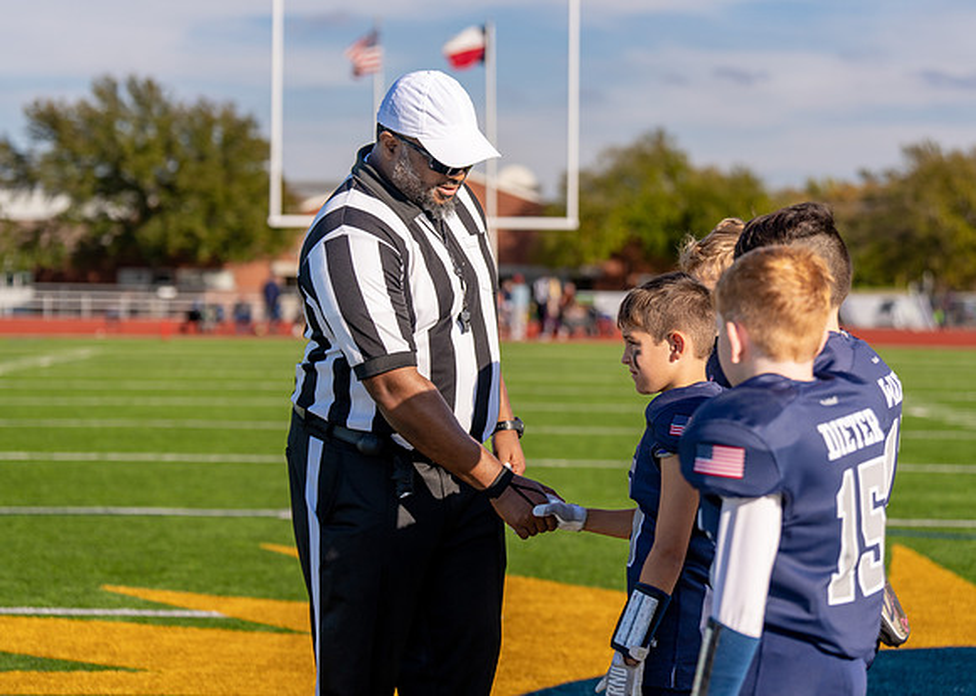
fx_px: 2526
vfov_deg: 15.7
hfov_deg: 21.9
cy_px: 348
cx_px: 488
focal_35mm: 91
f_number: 3.2
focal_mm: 87
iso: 100
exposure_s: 1/2500
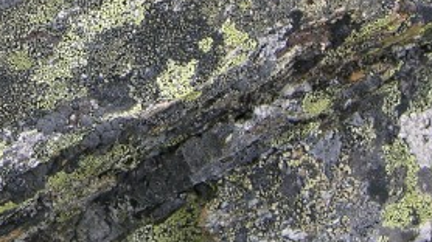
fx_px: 3217
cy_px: -172
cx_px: -196
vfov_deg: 4.3
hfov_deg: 7.6
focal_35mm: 281
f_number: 4.7
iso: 50
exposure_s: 1/115
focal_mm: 17.8
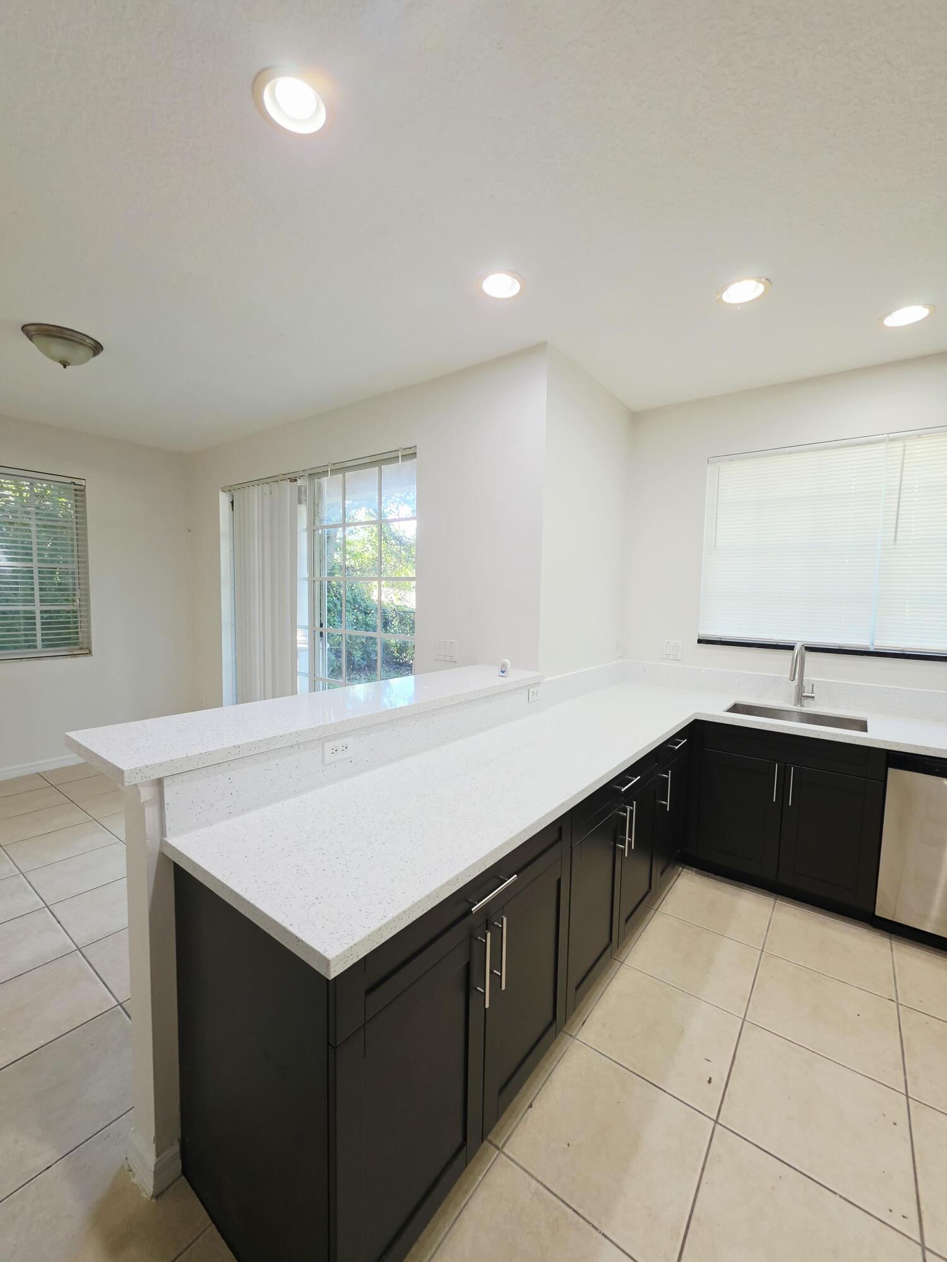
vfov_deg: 106.2
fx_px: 474
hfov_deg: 89.9
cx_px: 474
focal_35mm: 13
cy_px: 631
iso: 125
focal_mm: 2.2
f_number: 1.9
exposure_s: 1/120
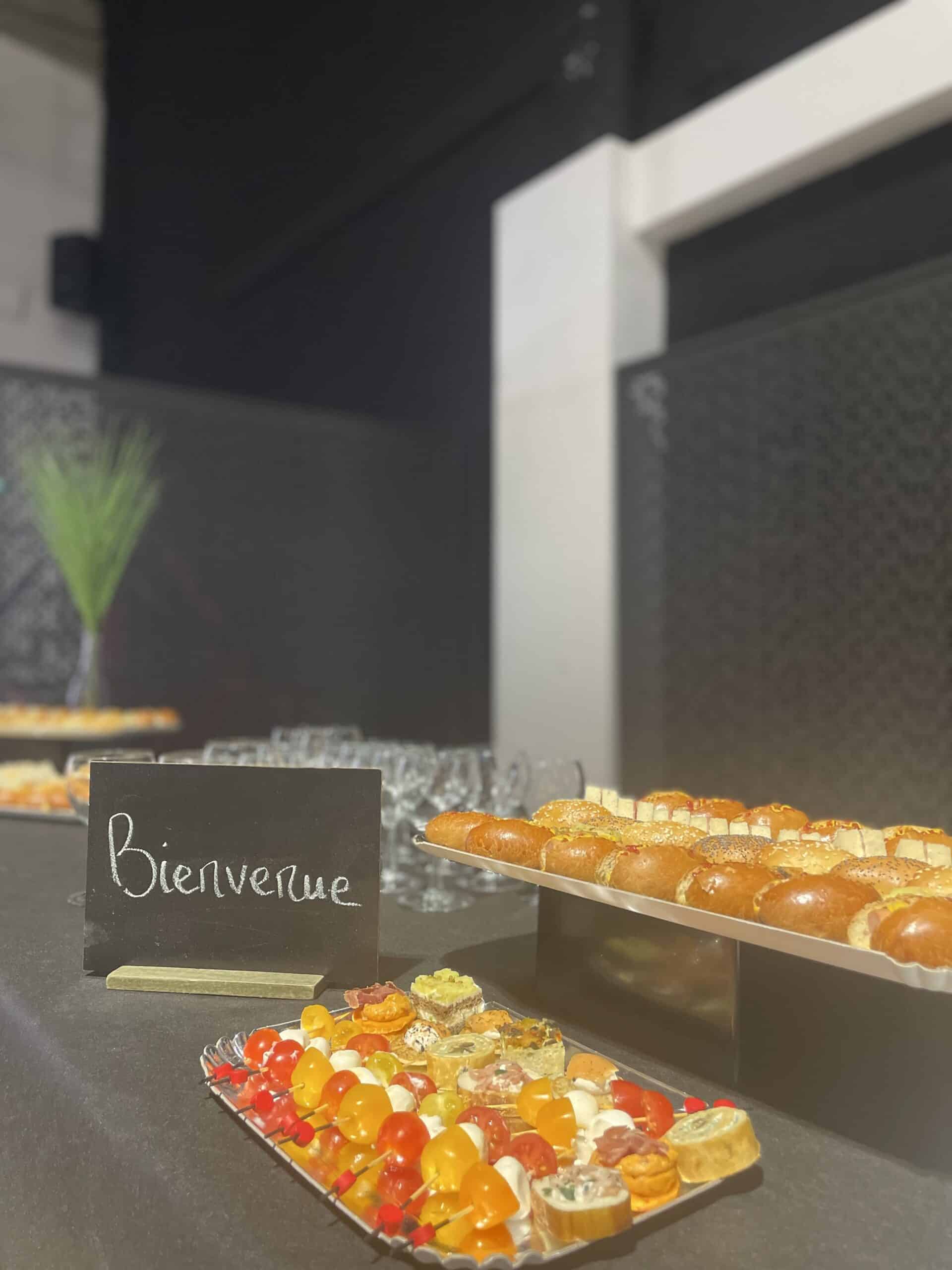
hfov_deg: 53.1
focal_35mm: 26
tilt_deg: +1.5
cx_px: 476
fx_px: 953
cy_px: 635
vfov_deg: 67.3
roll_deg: +0.1
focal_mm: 4.2
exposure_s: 1/60
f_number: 1.6
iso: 500
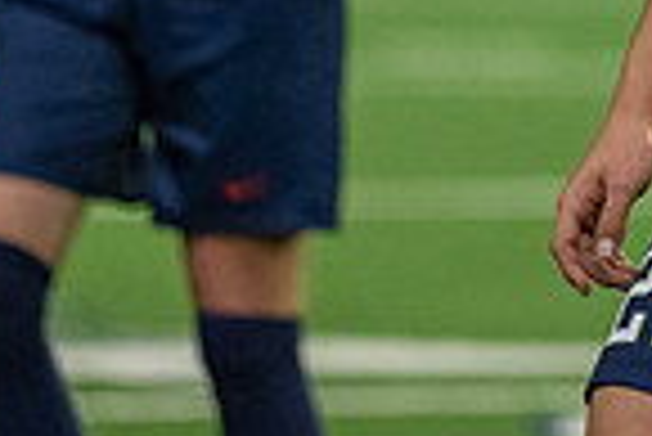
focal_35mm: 800
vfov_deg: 1.7
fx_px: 14503
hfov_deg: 2.6
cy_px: -375
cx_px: 953
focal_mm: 200
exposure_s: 1/1250
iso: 5000
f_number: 3.2
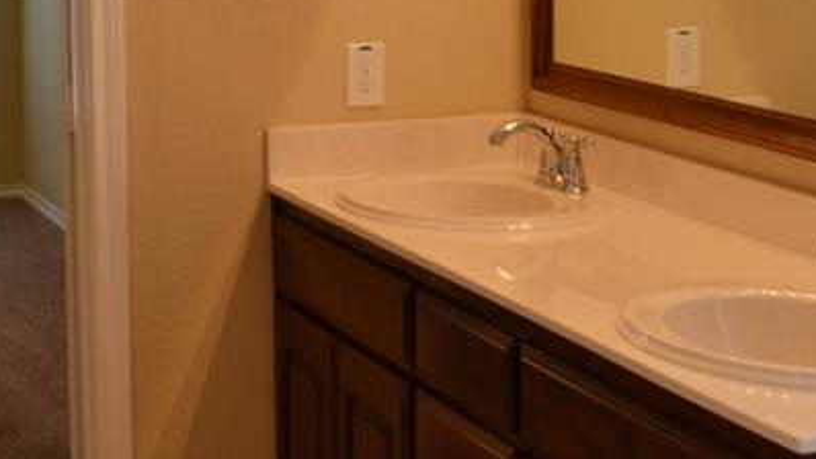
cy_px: -35
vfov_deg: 12.3
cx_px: 500
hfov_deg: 22.0
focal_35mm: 97
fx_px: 2099
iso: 400
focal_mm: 24
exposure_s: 1/80
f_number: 4.5
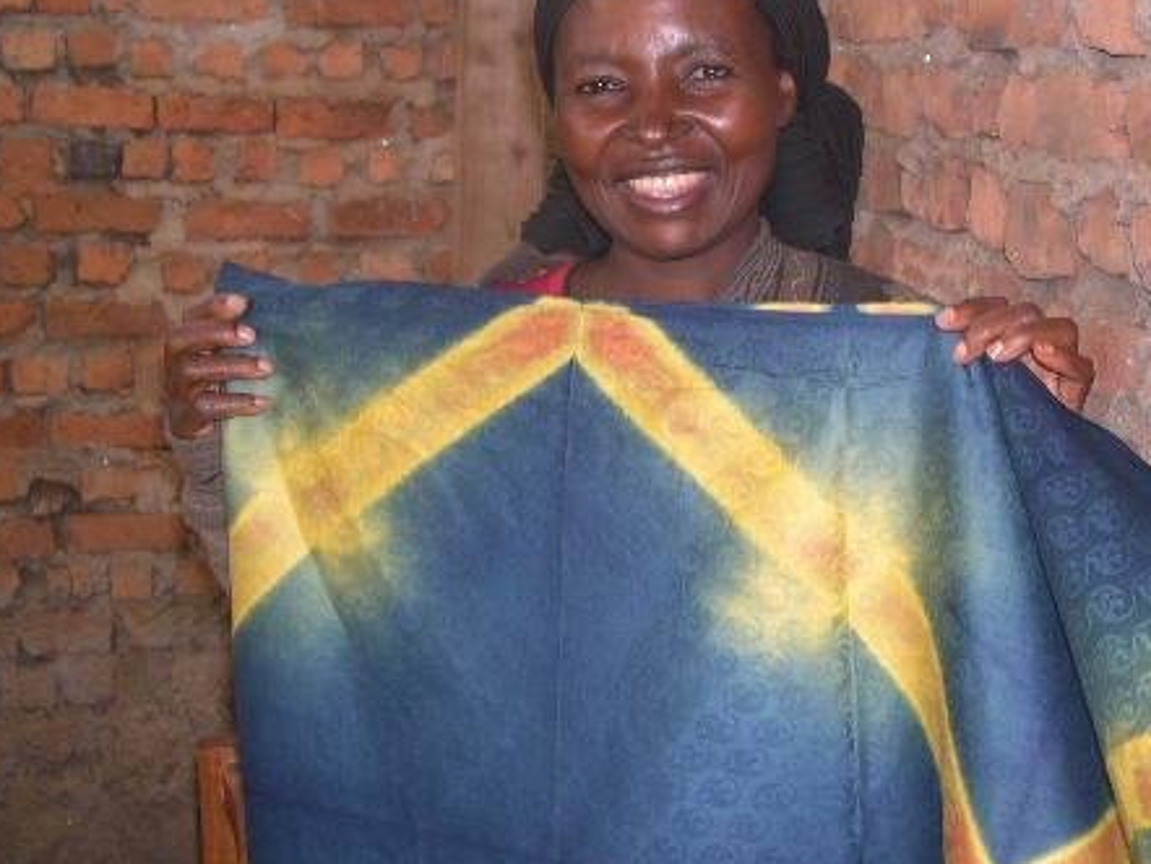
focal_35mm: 55
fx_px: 1830
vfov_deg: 26.5
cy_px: 346
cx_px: 714
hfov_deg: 34.7
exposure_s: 1/60
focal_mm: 8
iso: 100
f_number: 2.8
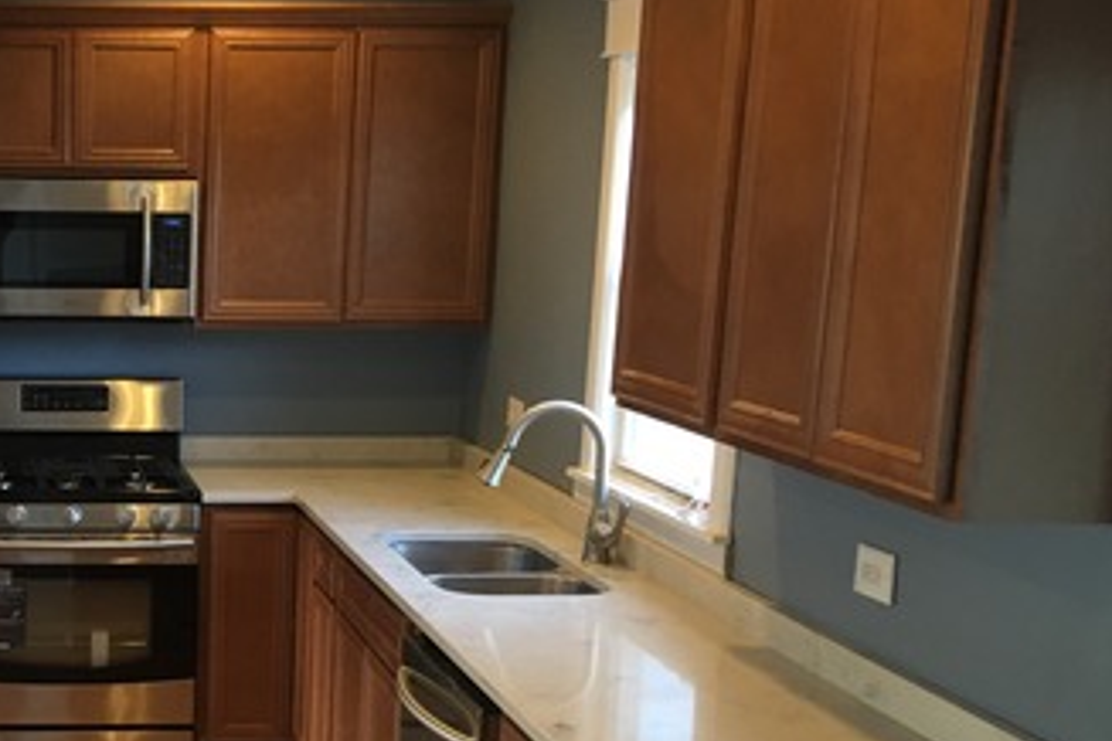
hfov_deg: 31.7
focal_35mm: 59
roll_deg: -0.1
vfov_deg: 22.8
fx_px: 1822
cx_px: 37
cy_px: 540
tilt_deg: -10.5
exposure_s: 1/30
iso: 100
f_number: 2.2
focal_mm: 4.15
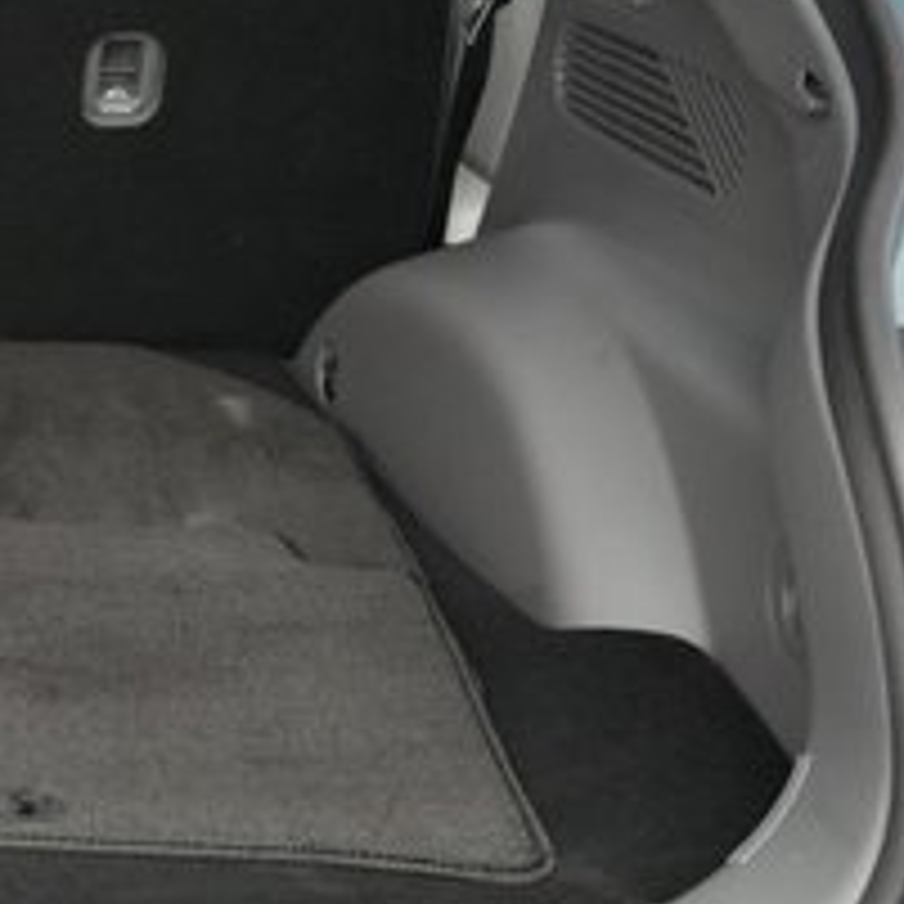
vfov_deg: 23.6
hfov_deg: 21.3
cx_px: -297
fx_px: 2157
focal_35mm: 73
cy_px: 319
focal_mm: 27
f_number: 2.8
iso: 6400
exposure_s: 1/160
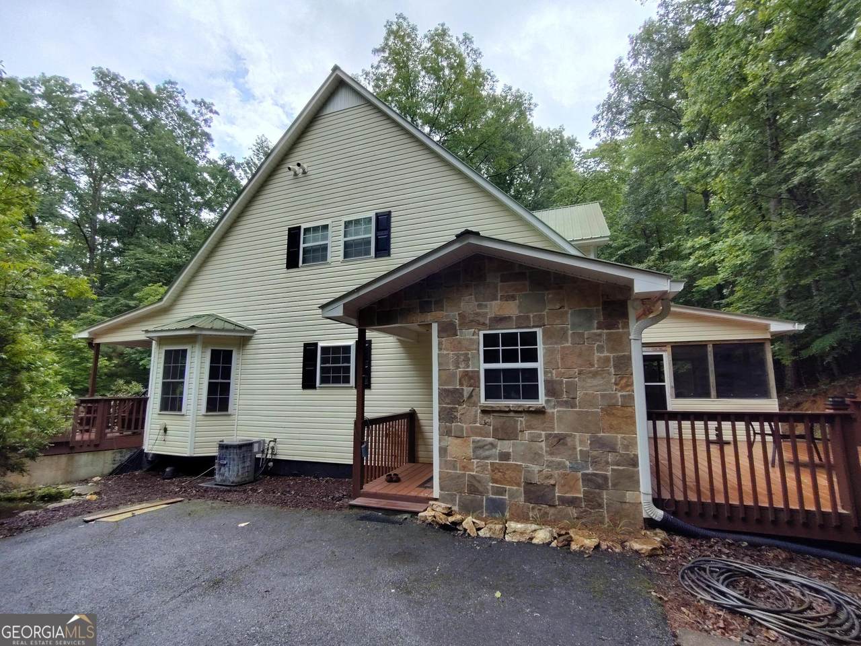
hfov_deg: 94.5
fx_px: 398
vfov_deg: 78.1
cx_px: 430
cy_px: 323
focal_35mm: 16
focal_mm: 1.66
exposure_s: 1/241
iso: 100
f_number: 2.2
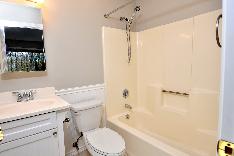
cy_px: 75
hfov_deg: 89.7
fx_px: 117
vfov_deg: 67.2
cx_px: 103
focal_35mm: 18
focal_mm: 10
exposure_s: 1/125
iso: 200
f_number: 5
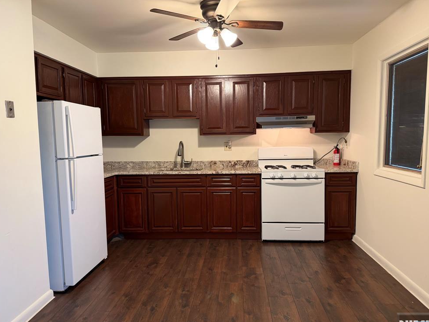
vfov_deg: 54.9
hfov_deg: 69.4
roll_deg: +1.0
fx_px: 310
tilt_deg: -5.8
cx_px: 218
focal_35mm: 25
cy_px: 166
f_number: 1.78
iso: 250
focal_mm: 6.76
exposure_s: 1/60
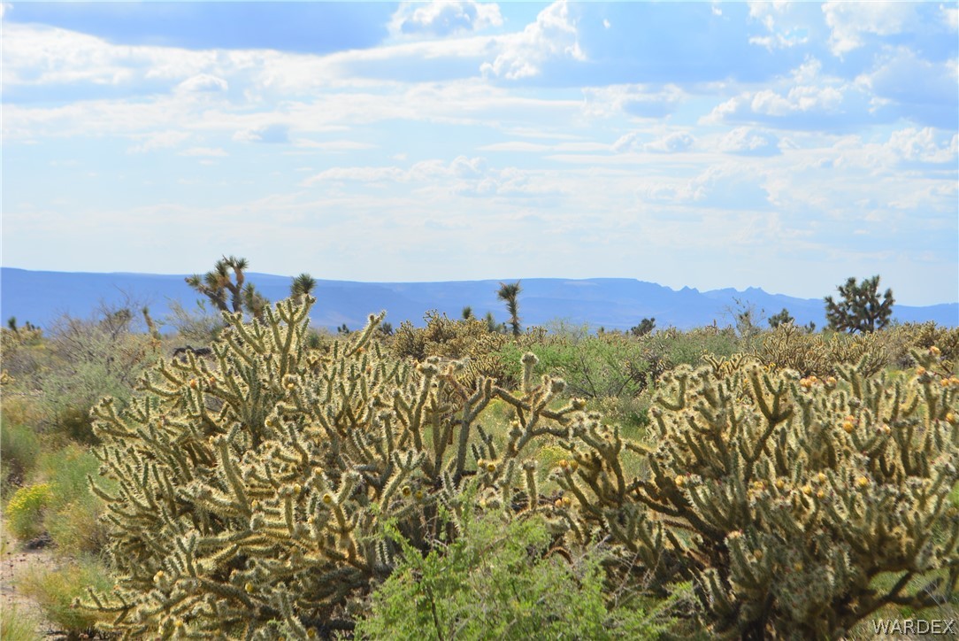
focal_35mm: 82
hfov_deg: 24.6
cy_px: 320
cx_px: 480
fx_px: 2199
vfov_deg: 16.6
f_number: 11
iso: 200
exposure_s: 1/400
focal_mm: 55
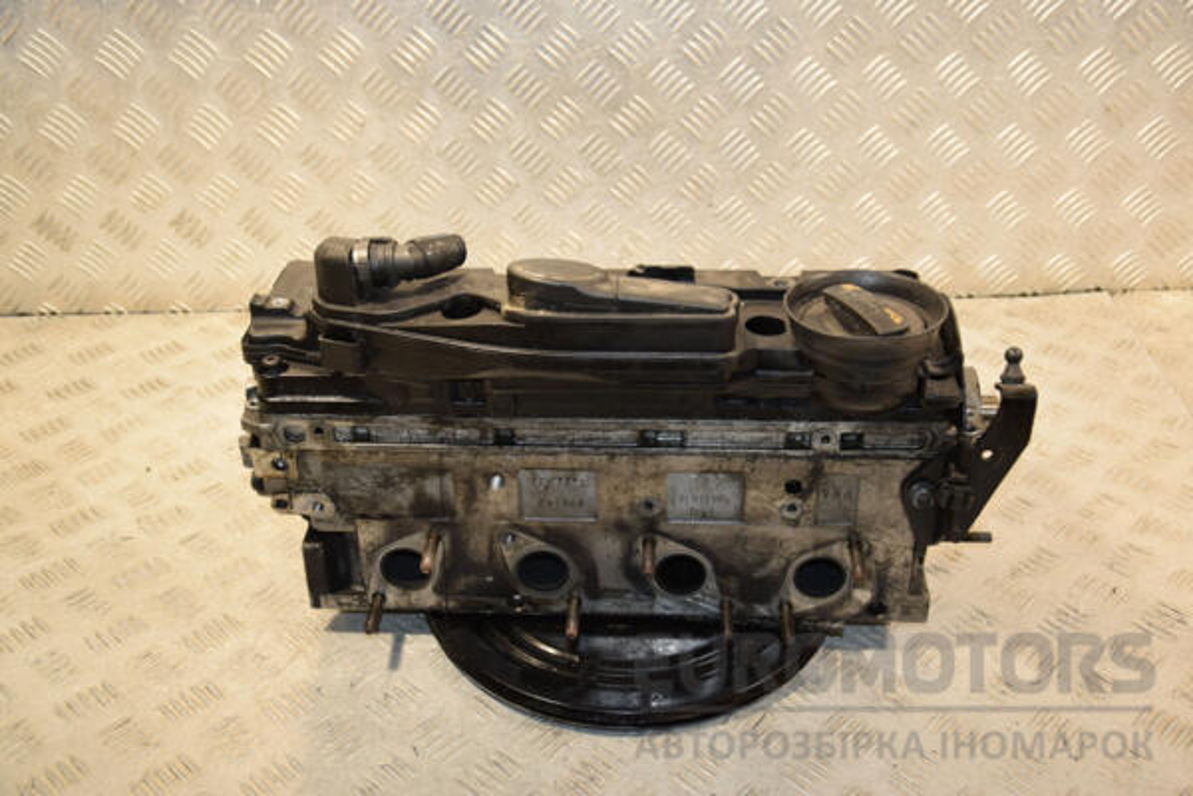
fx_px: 1392
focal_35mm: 42
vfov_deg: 31.9
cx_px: 596
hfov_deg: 46.4
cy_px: 398
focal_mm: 28
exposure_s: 1/200
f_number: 5
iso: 800
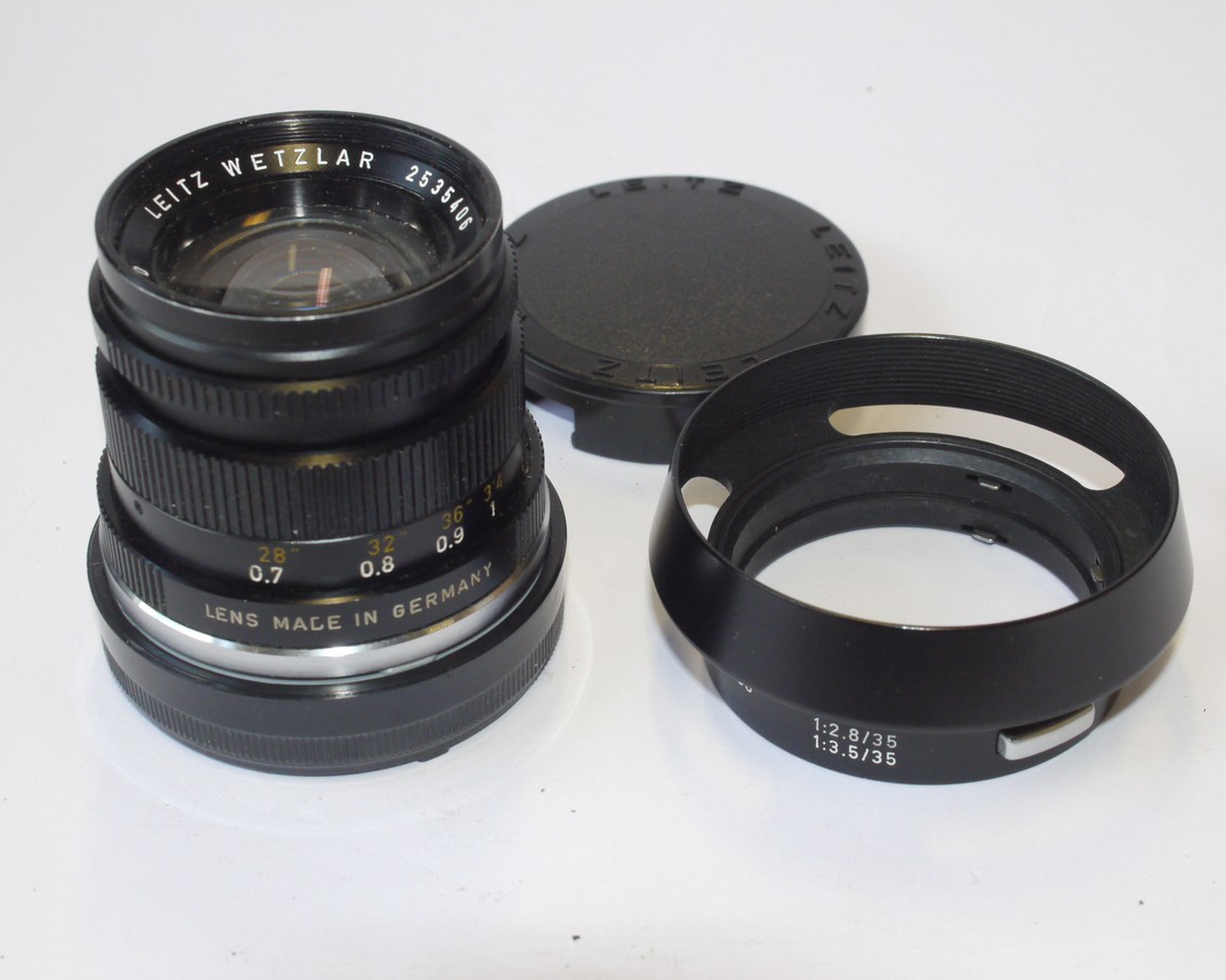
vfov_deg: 24.2
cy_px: 488
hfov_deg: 30.0
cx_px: 620
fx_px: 2285
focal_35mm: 63
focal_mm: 30
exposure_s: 1/60
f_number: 10
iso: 800
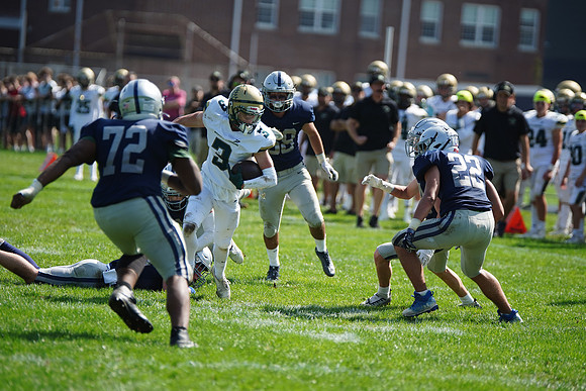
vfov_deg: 5.9
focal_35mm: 234
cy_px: 196
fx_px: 3810
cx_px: 293
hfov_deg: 8.8
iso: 400
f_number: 2.8
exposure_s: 1/3200
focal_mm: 234
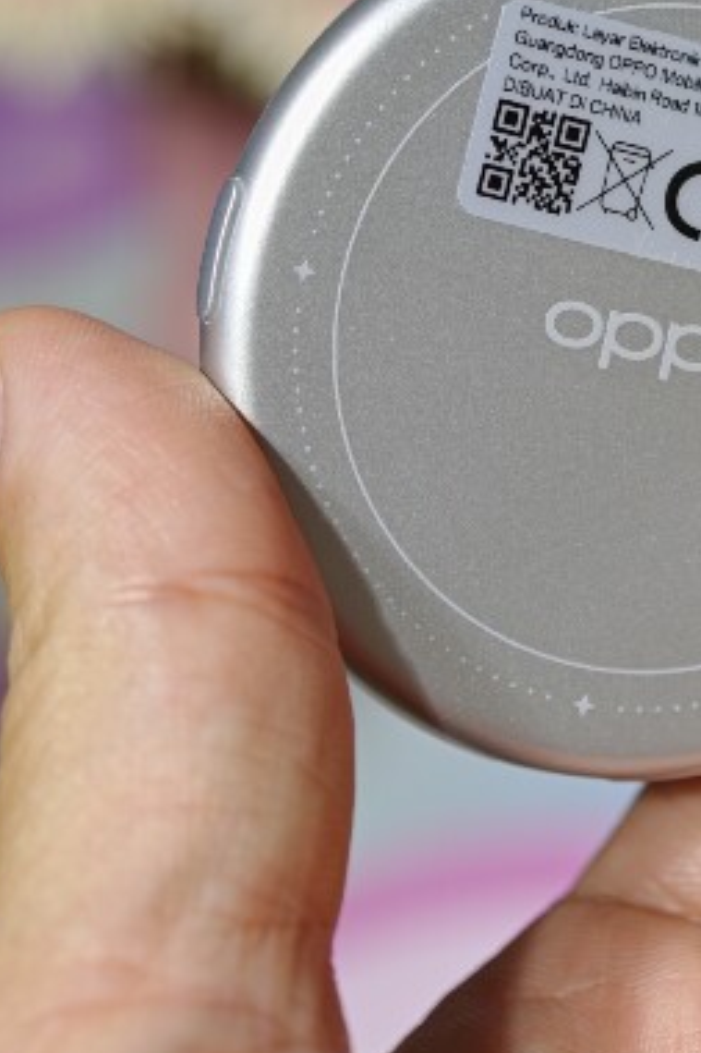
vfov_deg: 14.9
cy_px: 380
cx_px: 701
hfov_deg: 9.9
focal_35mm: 138
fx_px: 4034
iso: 125
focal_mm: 20.1
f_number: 2.2
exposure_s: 1/161
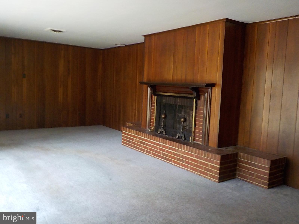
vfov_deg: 46.8
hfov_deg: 60.0
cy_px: 112
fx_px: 259
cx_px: 150
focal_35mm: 30
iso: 250
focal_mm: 4.1
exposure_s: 1/30
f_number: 3.3
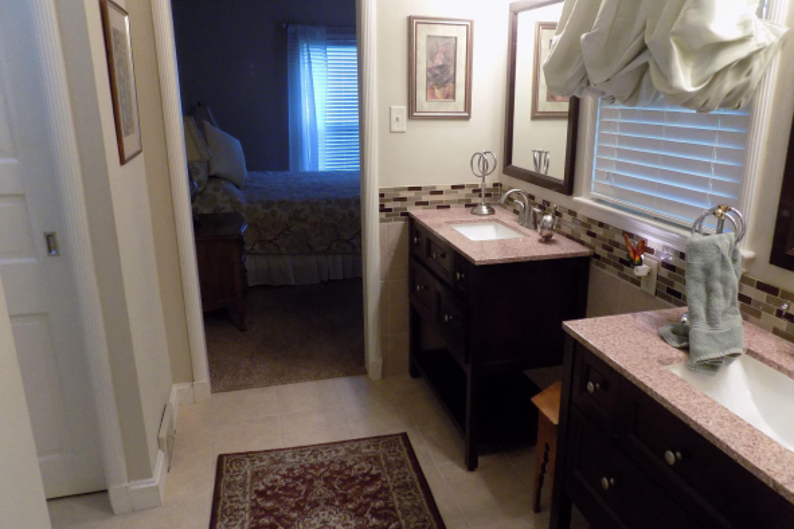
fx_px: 595
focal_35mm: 27
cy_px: 271
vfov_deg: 47.9
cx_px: 424
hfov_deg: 67.3
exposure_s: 1/30
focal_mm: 4
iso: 280
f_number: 3.1
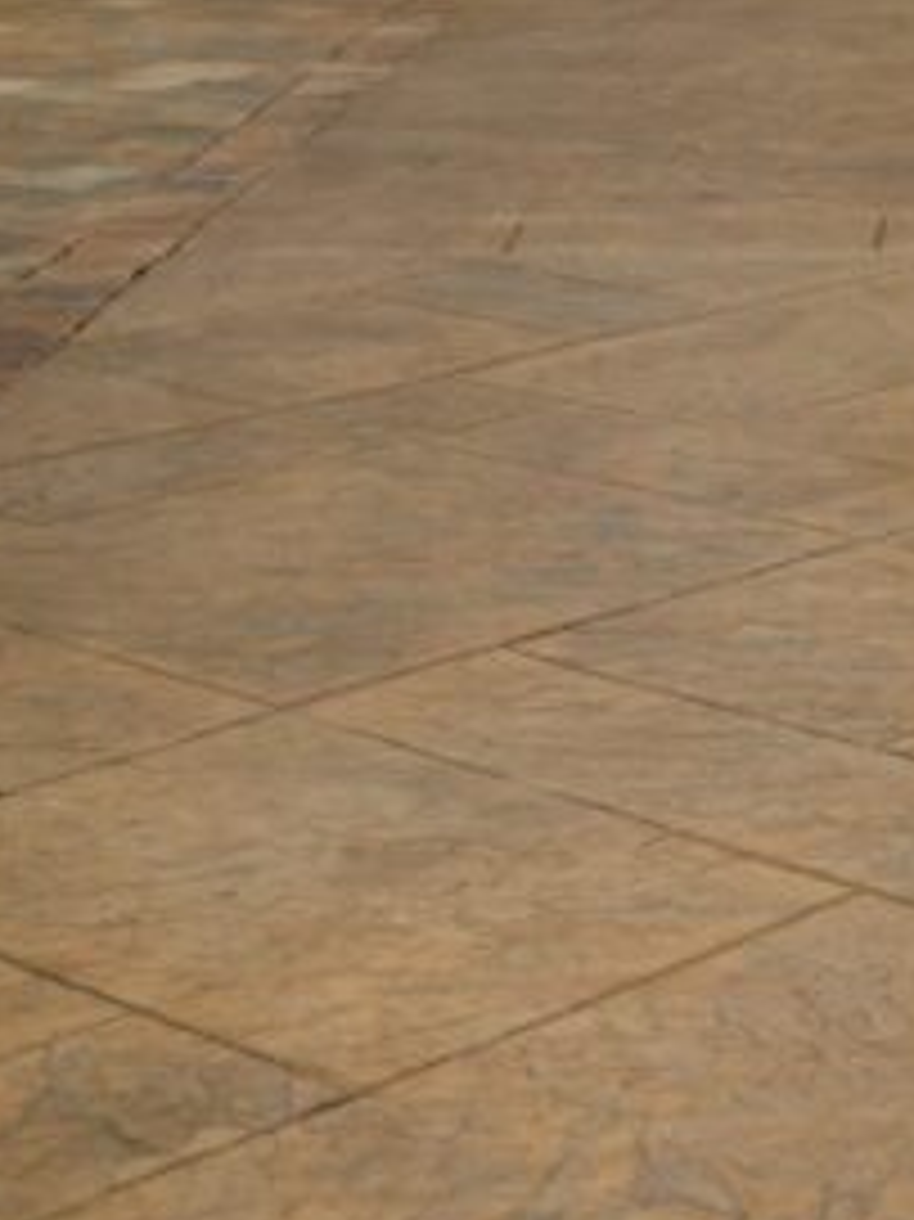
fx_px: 3946
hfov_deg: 12.7
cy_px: 1002
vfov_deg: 17.4
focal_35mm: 112
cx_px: 1270
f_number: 2.4
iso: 50
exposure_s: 1/2045
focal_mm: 4.28
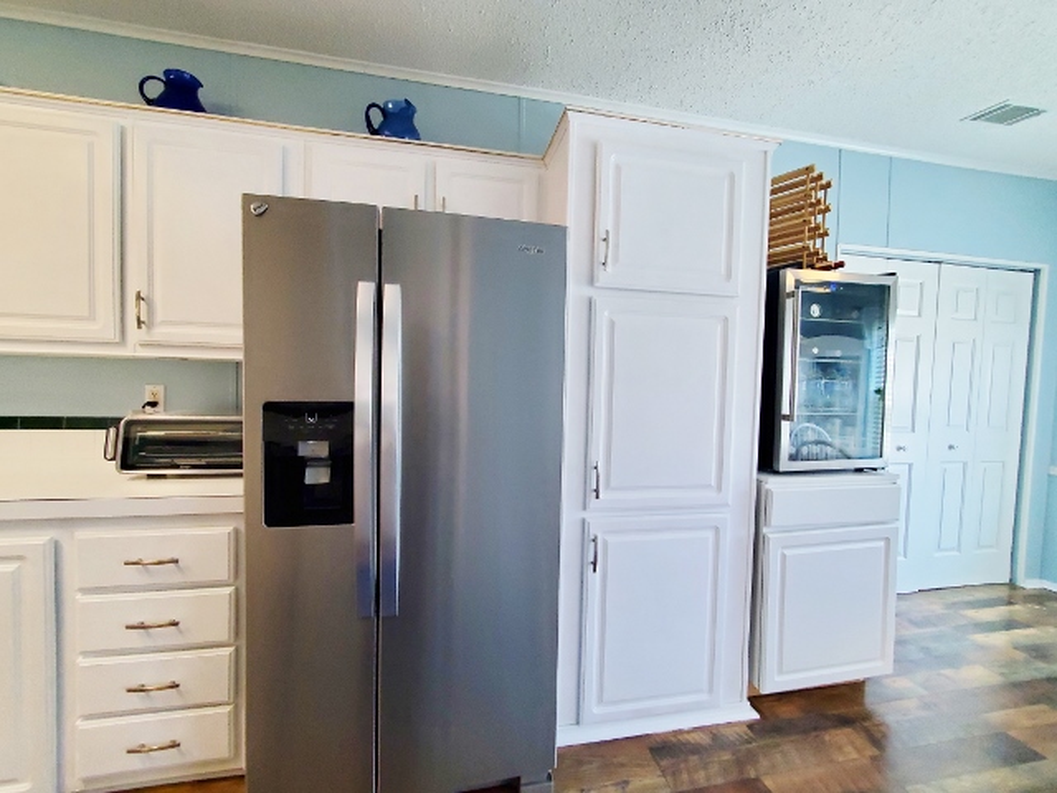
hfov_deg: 106.2
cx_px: 528
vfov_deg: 89.9
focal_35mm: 13
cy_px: 396
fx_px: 397
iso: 320
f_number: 2.2
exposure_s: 1/60
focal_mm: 1.8
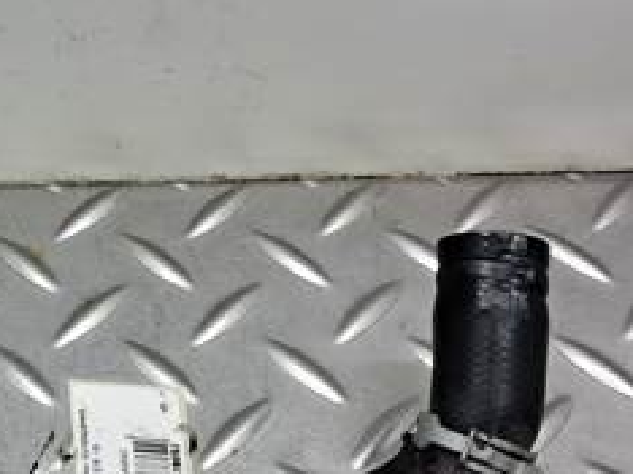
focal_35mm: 74
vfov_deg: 19.9
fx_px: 1352
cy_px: 256
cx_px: 73
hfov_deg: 25.6
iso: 125
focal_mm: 4
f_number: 1.8
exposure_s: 1/60
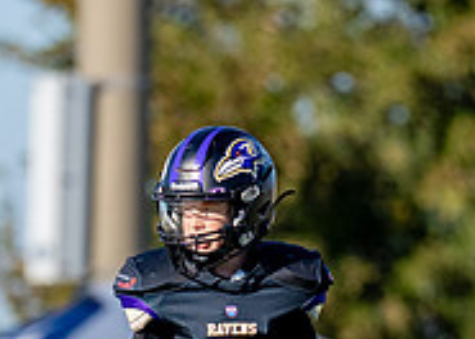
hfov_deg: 1.6
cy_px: 398
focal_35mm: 1237
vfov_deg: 1.2
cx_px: 172
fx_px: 16682
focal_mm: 200
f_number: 2.8
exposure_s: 1/3200
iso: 160
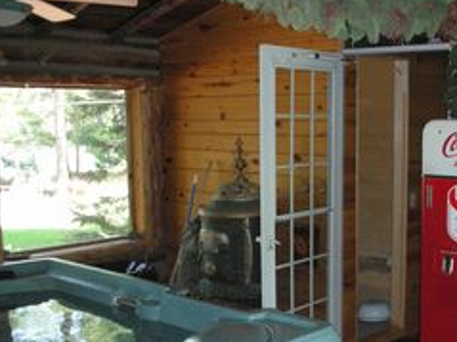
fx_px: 713
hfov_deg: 35.0
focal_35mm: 54
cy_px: 235
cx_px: 325
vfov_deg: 26.8
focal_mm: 5.8
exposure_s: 1/60.1
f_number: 3
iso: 200
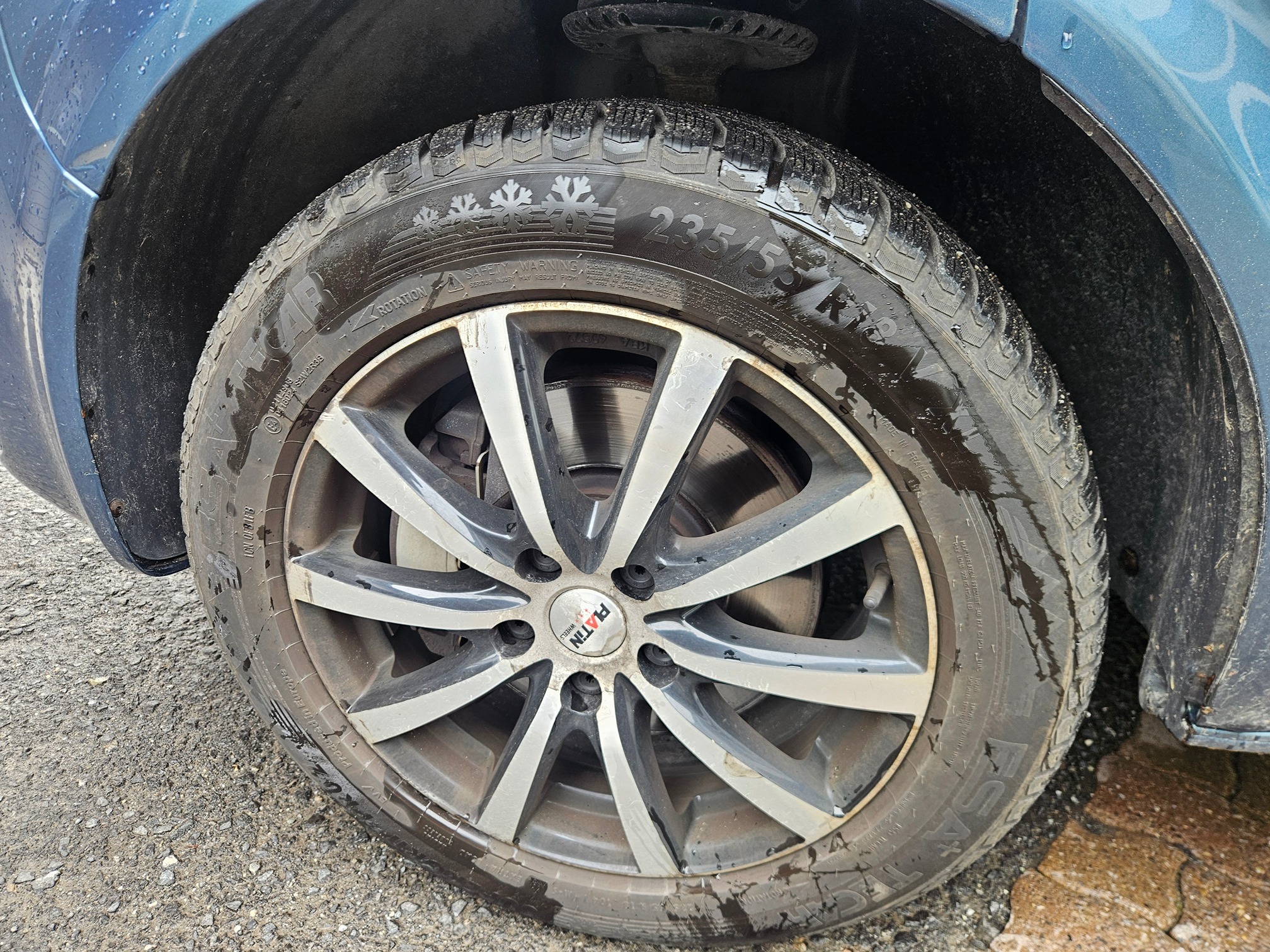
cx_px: 635
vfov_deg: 58.9
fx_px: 844
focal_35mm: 23
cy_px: 476
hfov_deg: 73.9
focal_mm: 5.4
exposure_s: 1/100
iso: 40
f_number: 1.8
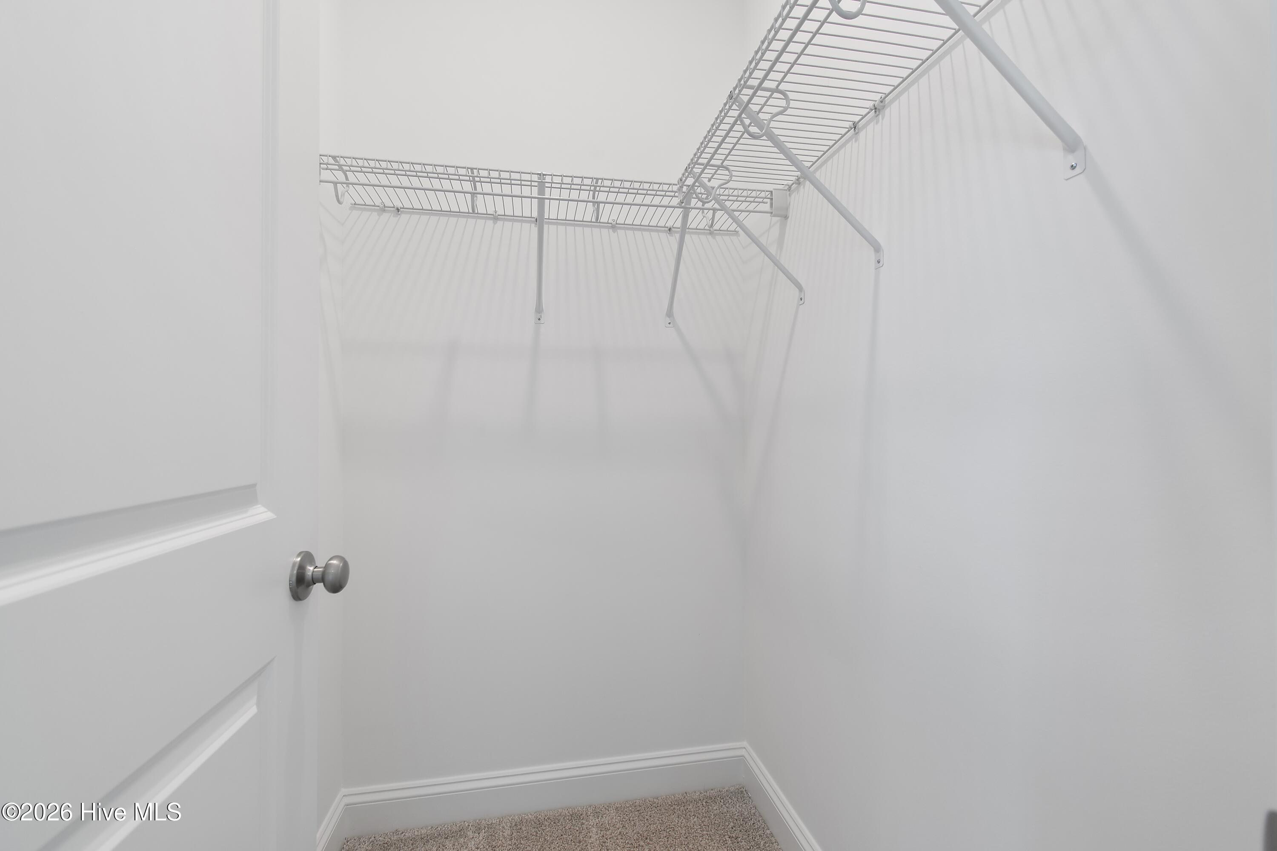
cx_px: 638
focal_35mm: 15
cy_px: 426
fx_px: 532
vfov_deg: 77.3
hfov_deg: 100.4
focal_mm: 10
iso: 100
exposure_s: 1/6
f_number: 4.5
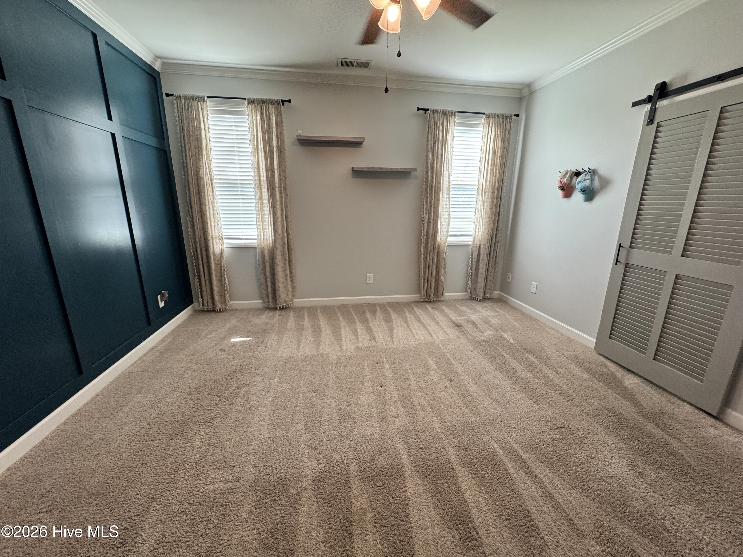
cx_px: 372
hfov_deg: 102.1
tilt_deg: -16.0
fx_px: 300
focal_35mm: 14
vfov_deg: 85.7
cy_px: 278
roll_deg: -1.3
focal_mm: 2.22
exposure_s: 1/120
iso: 200
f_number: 2.2
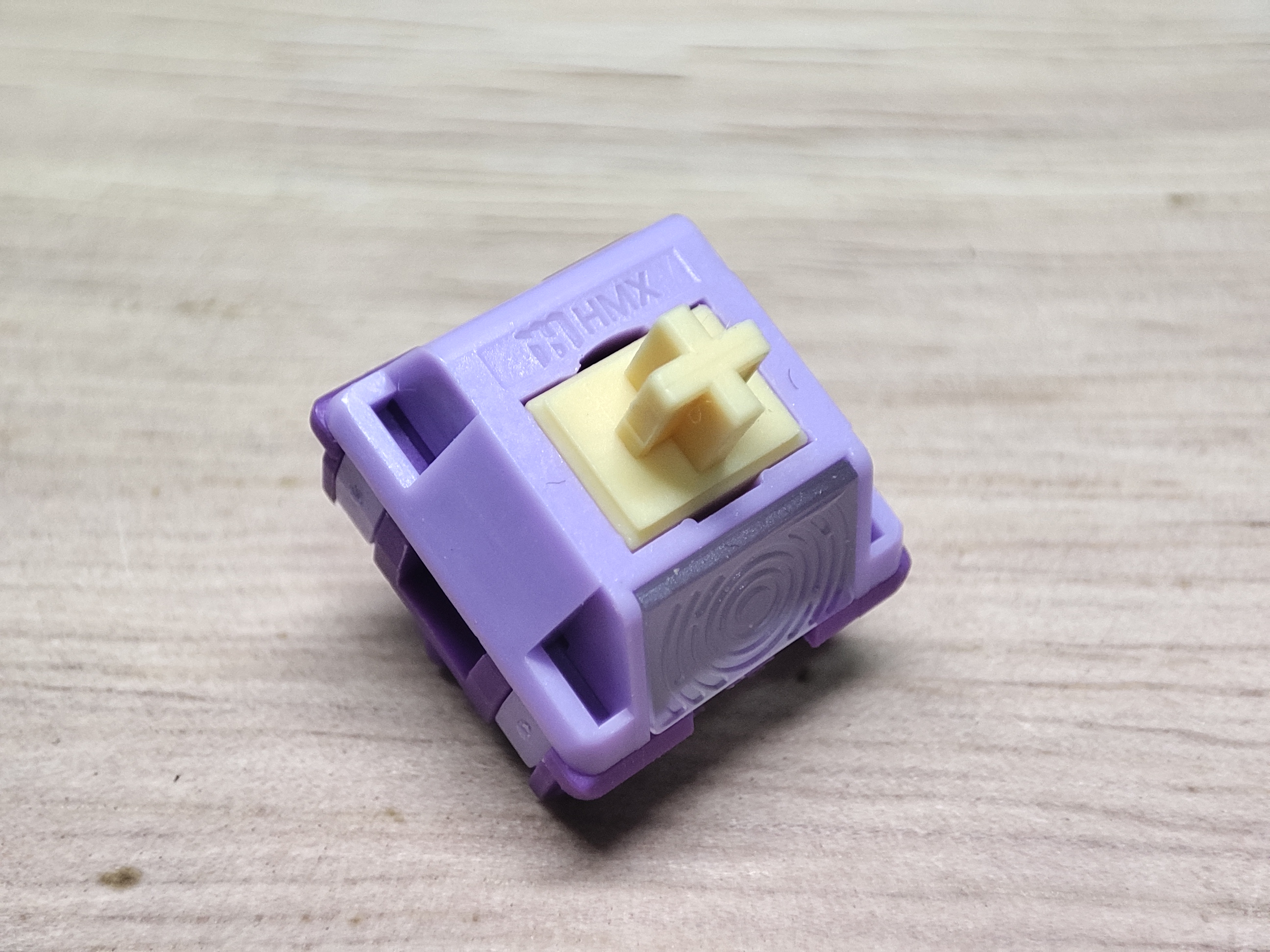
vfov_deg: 30.3
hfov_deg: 39.7
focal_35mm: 48
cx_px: 635
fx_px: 1761
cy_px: 476
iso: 137
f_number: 2.4
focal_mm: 4.03
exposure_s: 1/50
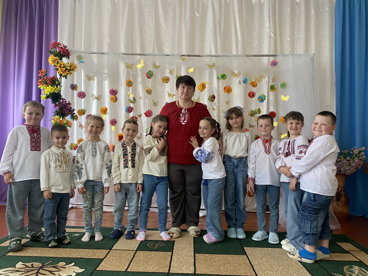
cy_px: 138
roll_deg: -0.7
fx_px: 276
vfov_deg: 53.1
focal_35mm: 26
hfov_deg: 67.3
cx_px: 184
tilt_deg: +1.4
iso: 125
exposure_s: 1/90
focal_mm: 4.25
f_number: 1.8
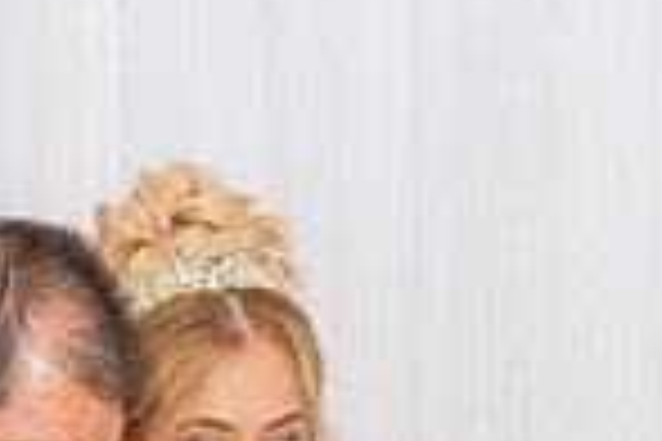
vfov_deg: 8.9
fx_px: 2758
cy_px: 727
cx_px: 401
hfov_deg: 13.7
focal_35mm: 150
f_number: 3.5
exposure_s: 1/160
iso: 1000
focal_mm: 38
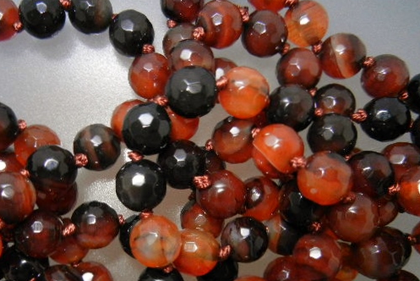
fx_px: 467
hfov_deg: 48.2
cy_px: 201
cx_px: 174
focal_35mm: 40
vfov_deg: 33.0
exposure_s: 1/30
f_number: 7
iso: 800
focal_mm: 5.4
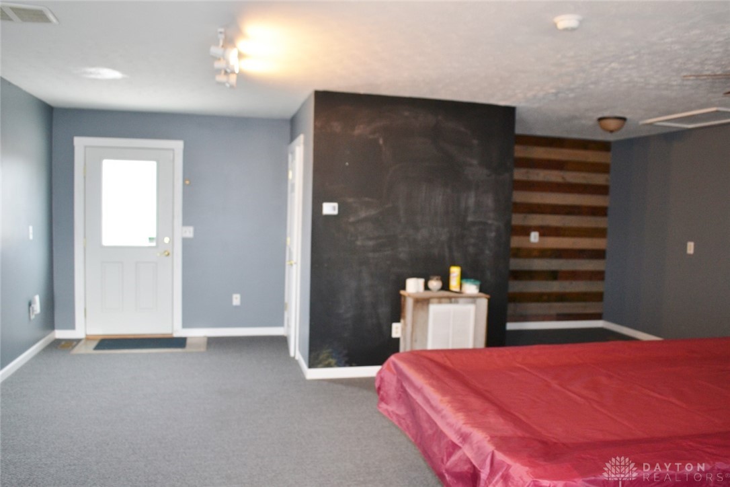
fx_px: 547
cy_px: 244
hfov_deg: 67.4
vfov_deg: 47.9
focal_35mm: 27
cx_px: 365
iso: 560
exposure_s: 1/60
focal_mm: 18
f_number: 3.5
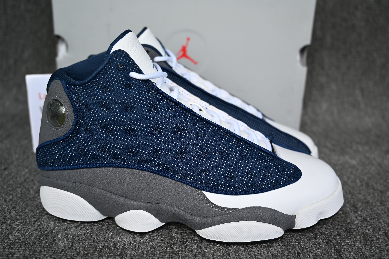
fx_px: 367
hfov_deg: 55.8
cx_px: 194
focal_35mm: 34
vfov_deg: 38.9
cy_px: 130
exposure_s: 1/80
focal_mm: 34
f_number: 5
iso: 100
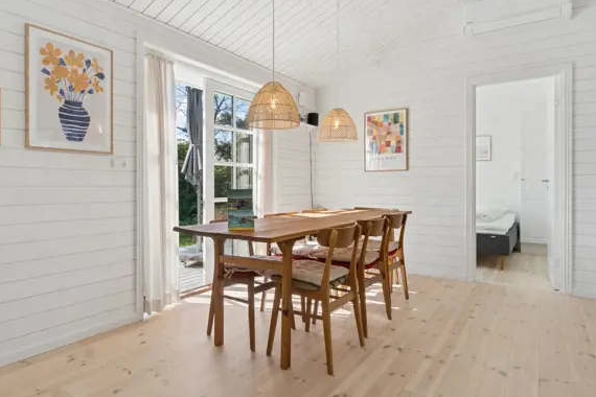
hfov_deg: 82.5
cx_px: 288
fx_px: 340
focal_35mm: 21
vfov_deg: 60.6
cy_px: 194
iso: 200
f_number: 8
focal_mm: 13
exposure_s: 1/60
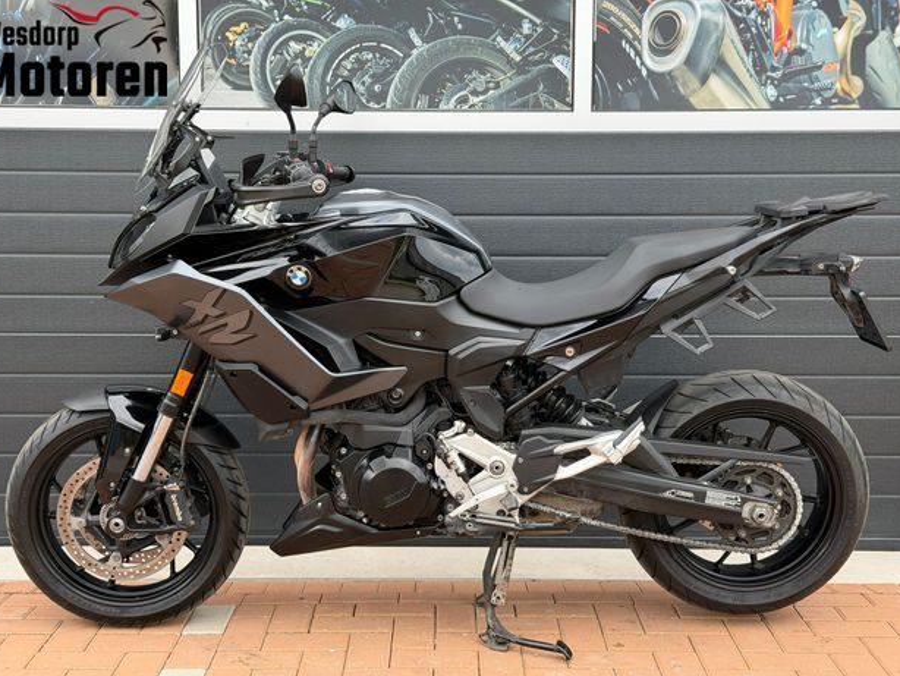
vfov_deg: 29.1
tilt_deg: -6.2
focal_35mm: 50
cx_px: 449
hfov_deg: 38.2
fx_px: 1300
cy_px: 350
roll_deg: +0.3
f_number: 1.78
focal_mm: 6.76
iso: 80
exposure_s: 1/587
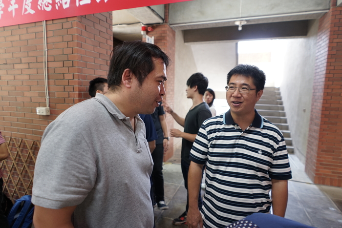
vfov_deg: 59.5
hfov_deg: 81.2
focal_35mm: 21
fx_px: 200
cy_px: 114
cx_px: 171
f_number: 3.2
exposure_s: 1/60
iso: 800
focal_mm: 21
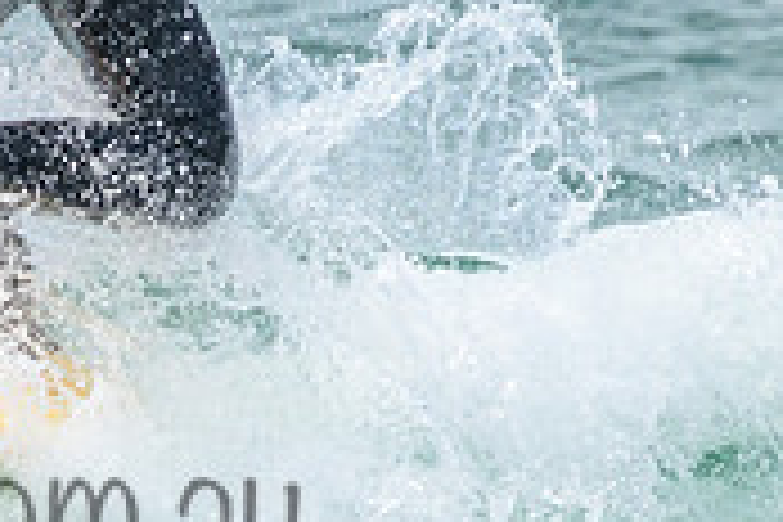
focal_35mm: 2663
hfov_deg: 0.8
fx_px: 57916
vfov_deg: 0.5
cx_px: -176
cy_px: 461
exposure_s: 1/2000
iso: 1400
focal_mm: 800
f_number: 11
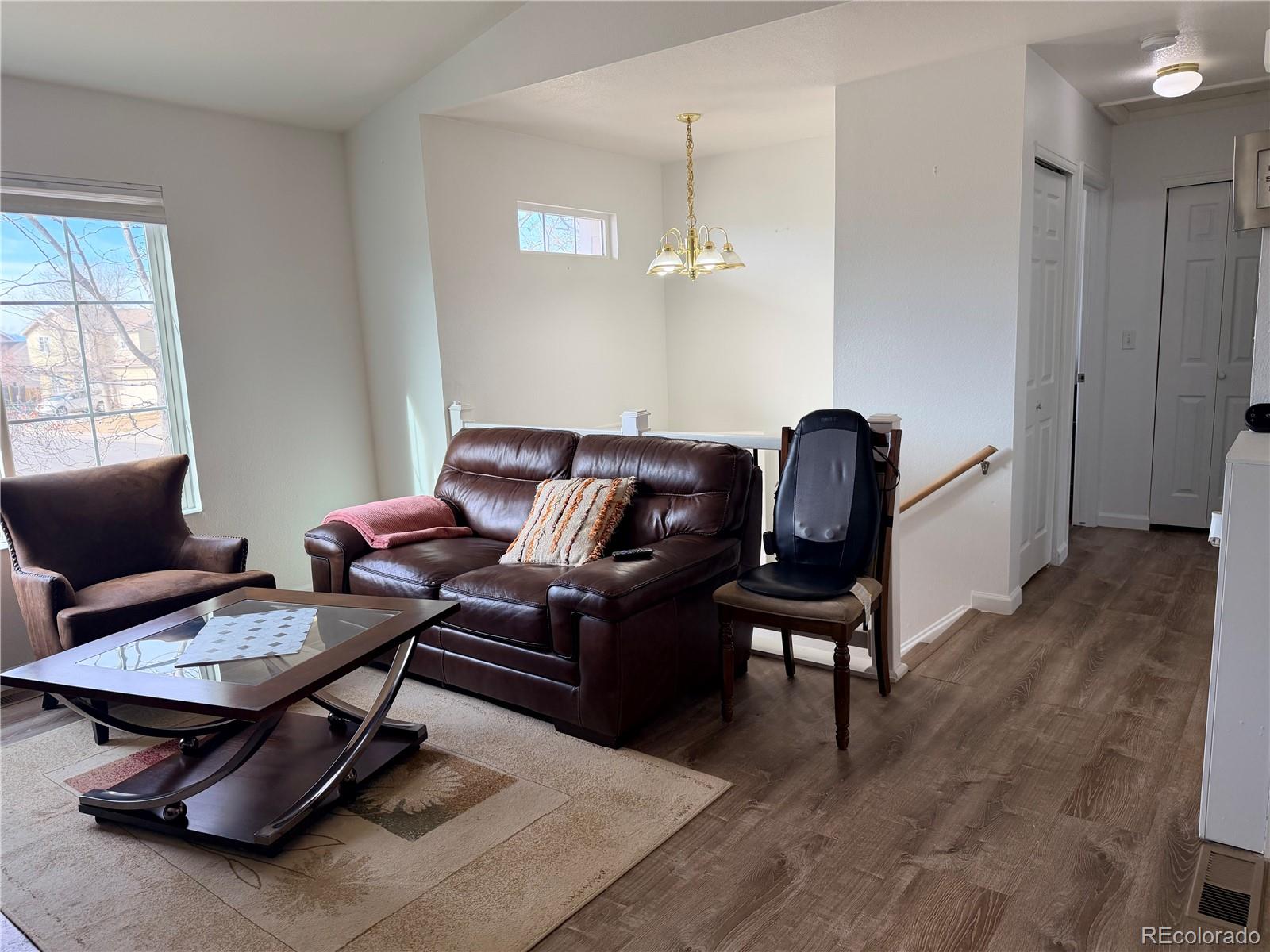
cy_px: 476
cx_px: 635
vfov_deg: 56.8
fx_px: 881
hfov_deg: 71.6
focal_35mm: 24
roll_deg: +3.2
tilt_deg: -9.7
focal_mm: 6.76
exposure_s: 1/206
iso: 125
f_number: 1.78
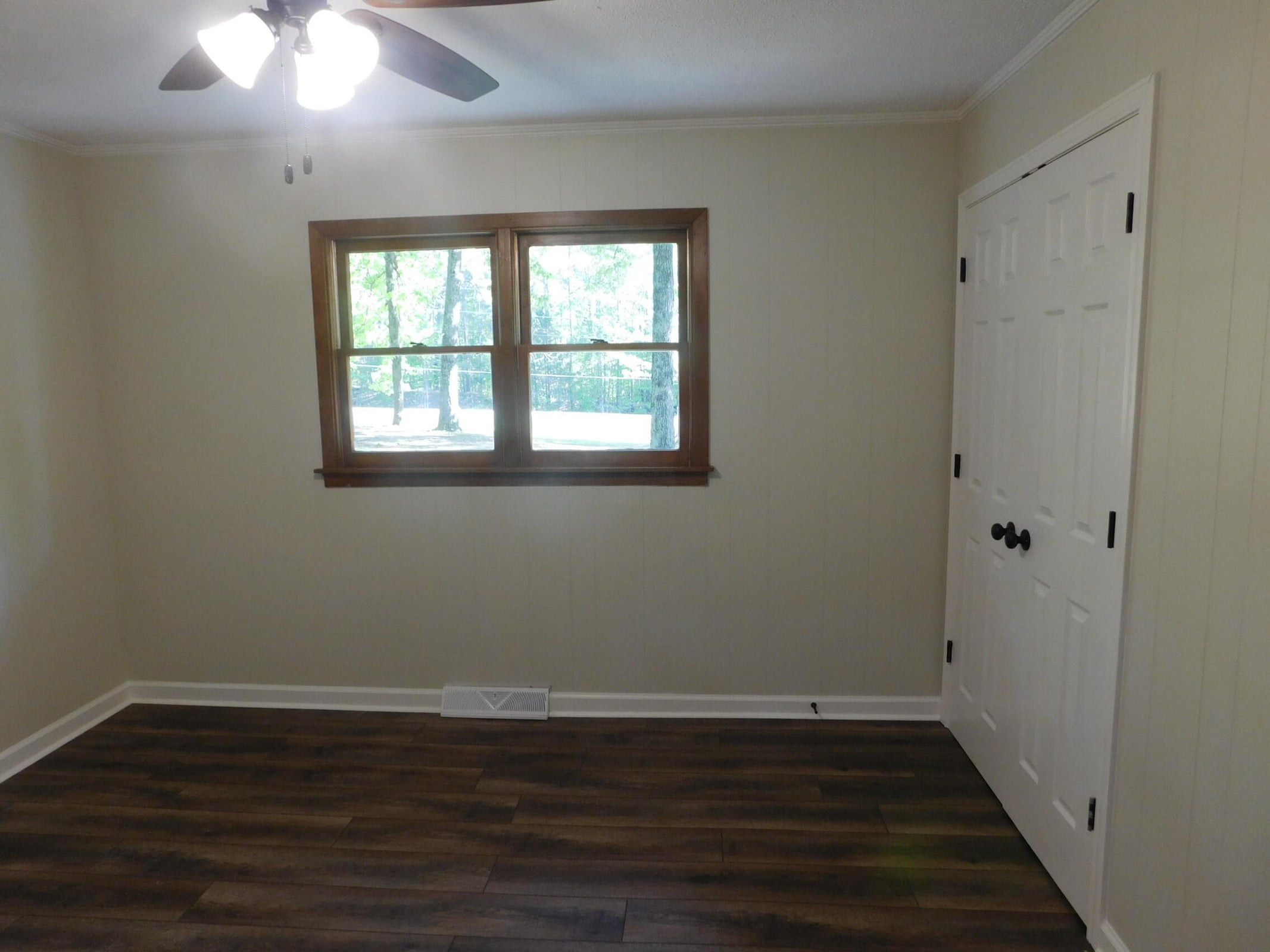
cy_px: 476
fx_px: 844
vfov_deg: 58.9
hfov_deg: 73.9
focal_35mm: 23
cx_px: 635
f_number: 3
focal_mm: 4
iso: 160
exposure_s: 1/30
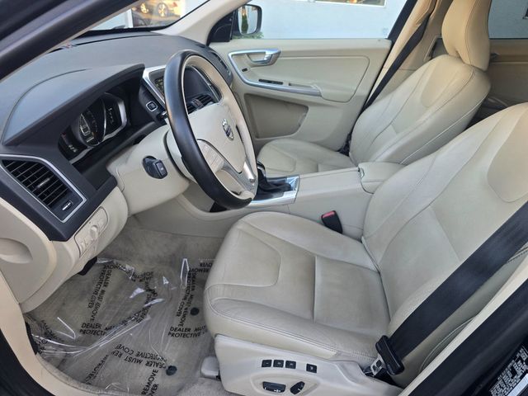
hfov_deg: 73.9
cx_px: 264
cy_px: 198
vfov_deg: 58.9
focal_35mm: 23
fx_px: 351
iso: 100
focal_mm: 6.3
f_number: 1.7
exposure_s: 1/180
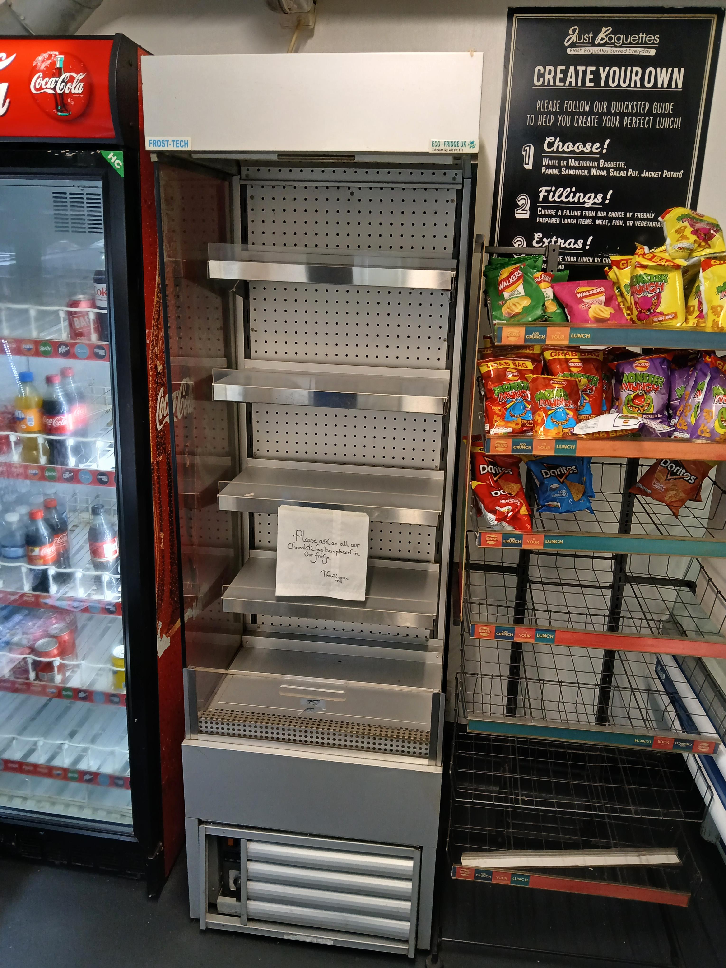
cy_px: 484
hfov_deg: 53.1
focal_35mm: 26
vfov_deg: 67.3
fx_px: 727
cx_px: 363
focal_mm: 3.98
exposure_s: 1/50
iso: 125
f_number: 1.8
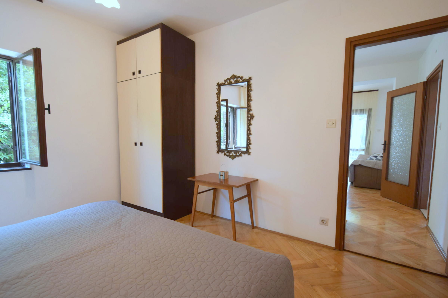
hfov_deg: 100.4
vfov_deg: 77.3
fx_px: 187
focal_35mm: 15
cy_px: 149
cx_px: 224
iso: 560
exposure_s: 1/60
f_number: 4
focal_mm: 10
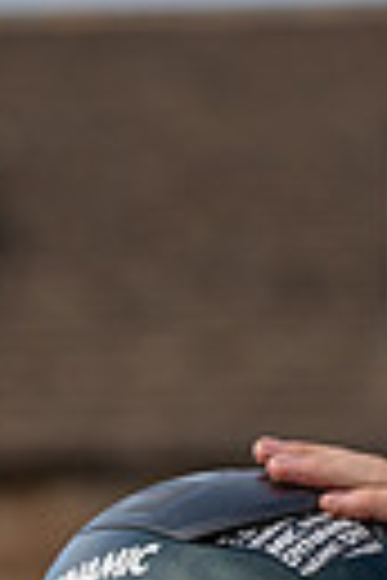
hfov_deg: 3.2
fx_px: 6965
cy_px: 976
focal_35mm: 432
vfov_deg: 4.7
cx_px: 284
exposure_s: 1/1000
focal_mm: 124
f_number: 5
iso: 250
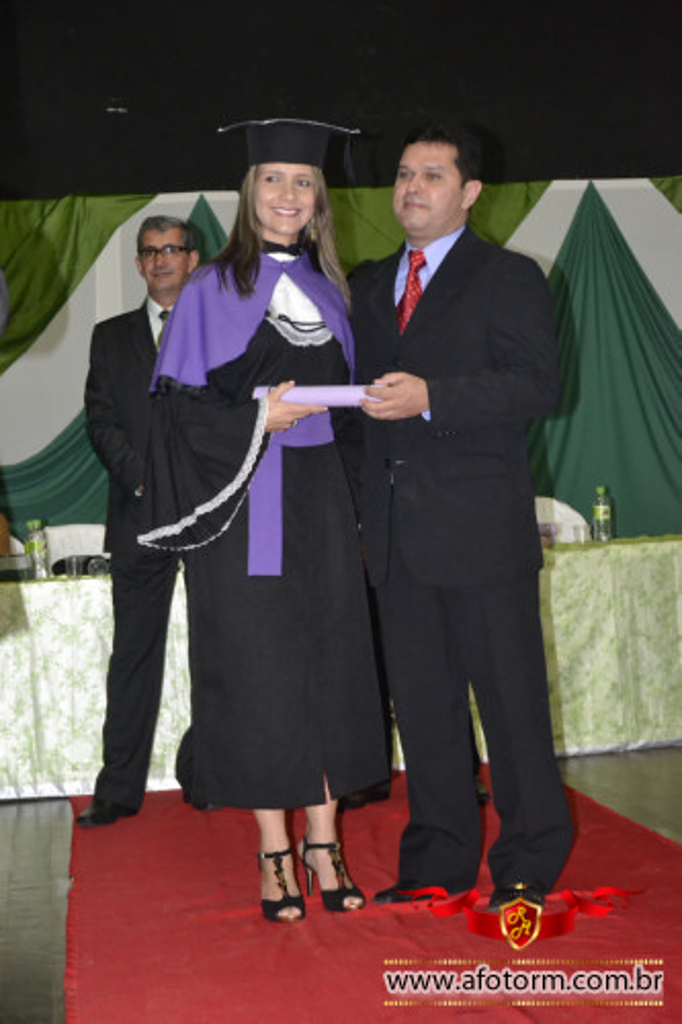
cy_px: 512
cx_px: 341
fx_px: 1706
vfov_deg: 33.4
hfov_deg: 22.6
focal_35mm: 60
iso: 3200
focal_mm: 40
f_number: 4.5
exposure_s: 1/60
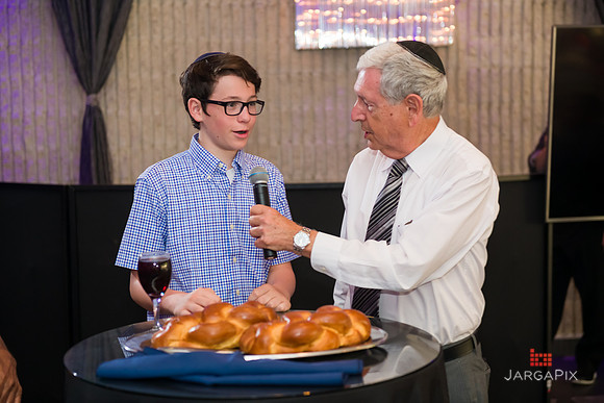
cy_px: 202
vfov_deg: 20.6
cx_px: 302
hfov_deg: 30.5
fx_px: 1108
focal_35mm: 66
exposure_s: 1/125
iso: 1250
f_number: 3.2
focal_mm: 66
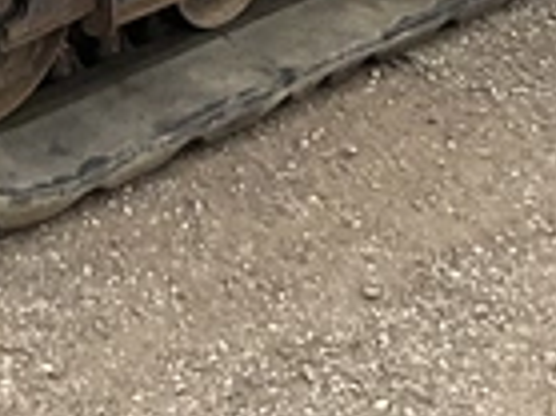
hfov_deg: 12.5
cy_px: -630
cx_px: 16
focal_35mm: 157
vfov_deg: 8.5
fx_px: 2520
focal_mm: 3
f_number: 1.8
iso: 25
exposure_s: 1/397
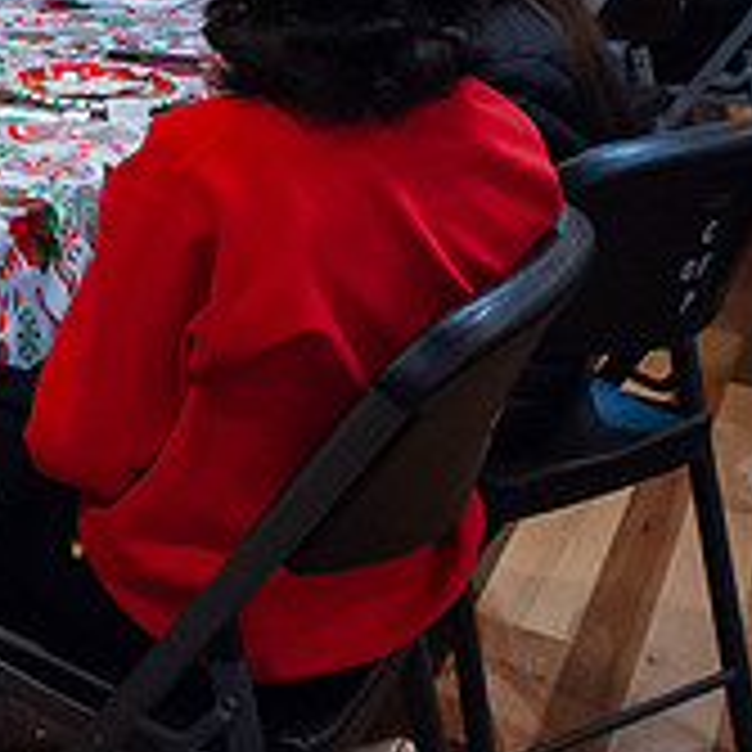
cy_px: -32
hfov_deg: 20.7
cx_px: -378
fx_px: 1745
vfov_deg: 23.1
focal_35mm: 71
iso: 3200
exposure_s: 1/160
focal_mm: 24
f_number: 2.8
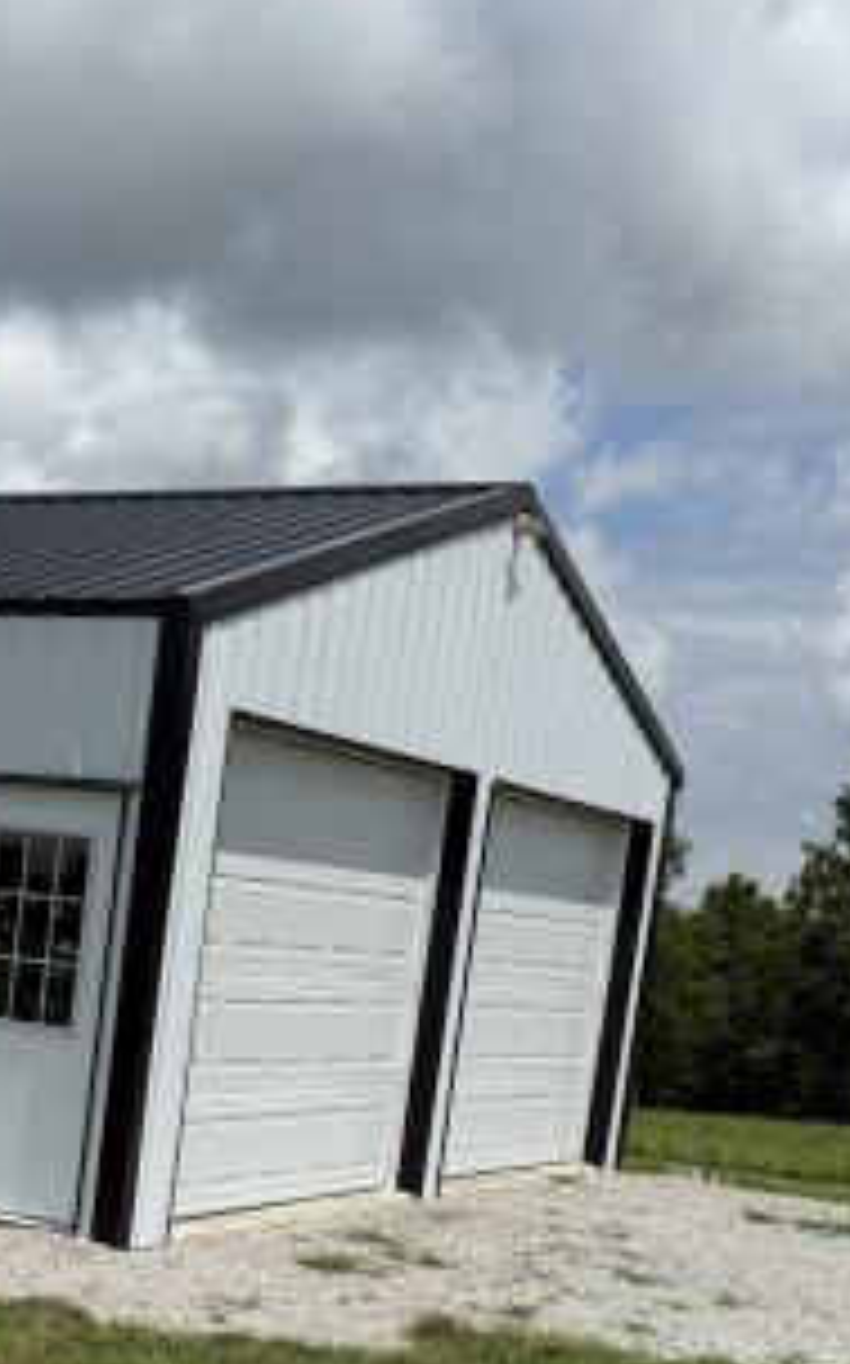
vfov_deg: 35.1
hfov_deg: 22.2
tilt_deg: -5.6
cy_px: 1098
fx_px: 2079
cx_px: -2
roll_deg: -5.4
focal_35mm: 56
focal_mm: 6.76
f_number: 1.78
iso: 80
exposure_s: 1/9091
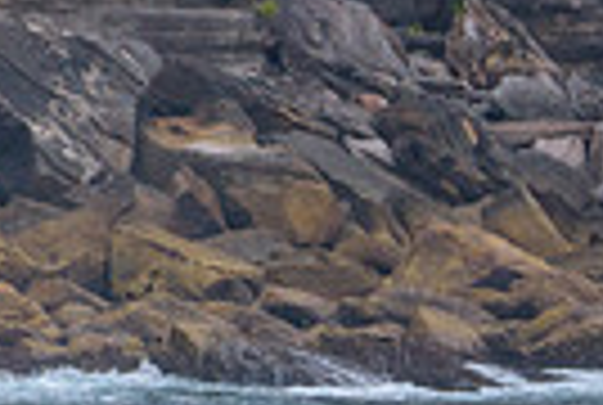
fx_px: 44503
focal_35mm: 2651
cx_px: 843
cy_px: 510
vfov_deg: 0.5
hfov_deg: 0.8
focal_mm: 500
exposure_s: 1/2000
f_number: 5.6
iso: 360
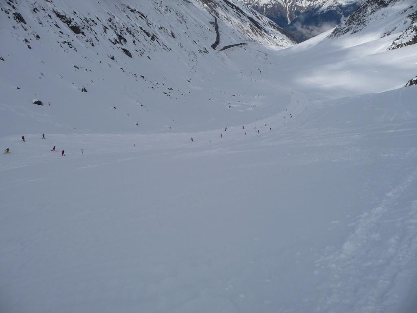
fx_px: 337
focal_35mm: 28
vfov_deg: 49.7
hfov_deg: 63.4
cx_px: 208
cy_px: 156
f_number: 8
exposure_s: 1/800
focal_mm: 4.7
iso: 100
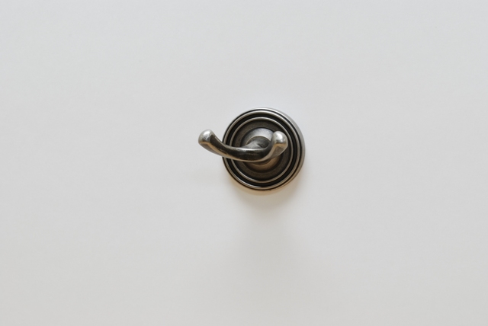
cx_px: 244
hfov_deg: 24.6
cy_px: 163
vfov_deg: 16.6
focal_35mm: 82
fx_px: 1119
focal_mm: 55
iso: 100
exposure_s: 1.5
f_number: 18
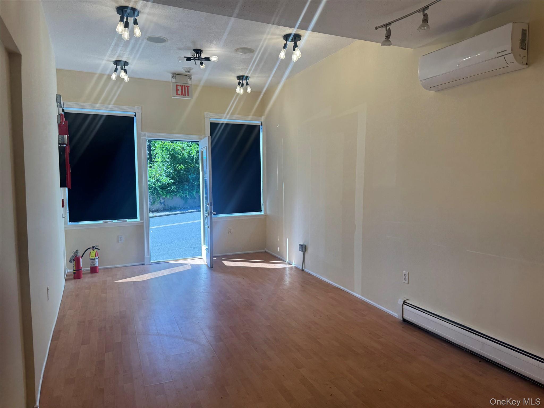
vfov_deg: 56.8
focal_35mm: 24
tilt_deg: -5.0
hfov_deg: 71.6
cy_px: 204
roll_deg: +1.1
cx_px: 272
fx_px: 377
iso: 80
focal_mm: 6.76
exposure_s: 1/412
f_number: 1.78
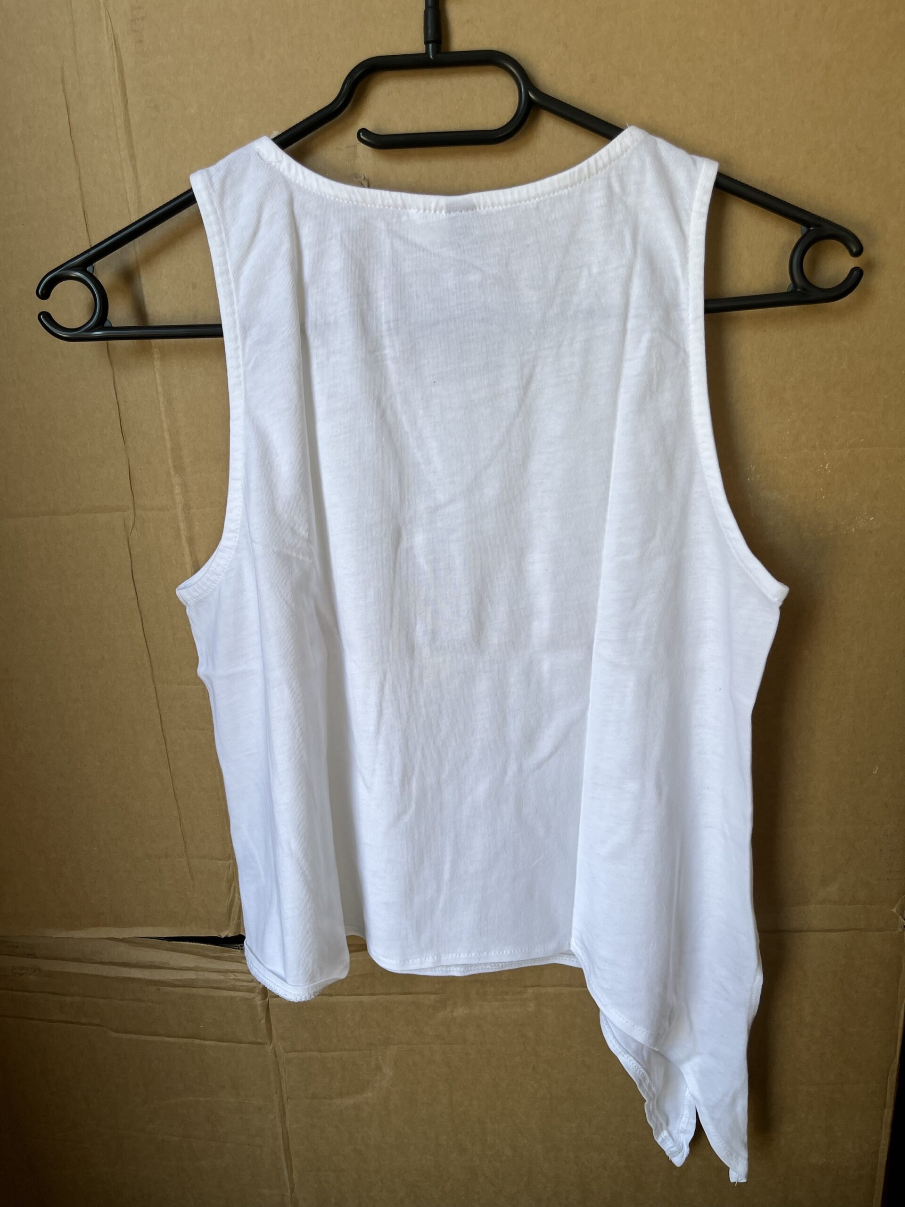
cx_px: 452
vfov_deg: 67.3
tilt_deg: -15.3
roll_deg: +3.7
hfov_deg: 53.1
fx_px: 906
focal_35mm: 26
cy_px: 604
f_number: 1.6
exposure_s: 1/135
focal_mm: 5.1
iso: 32
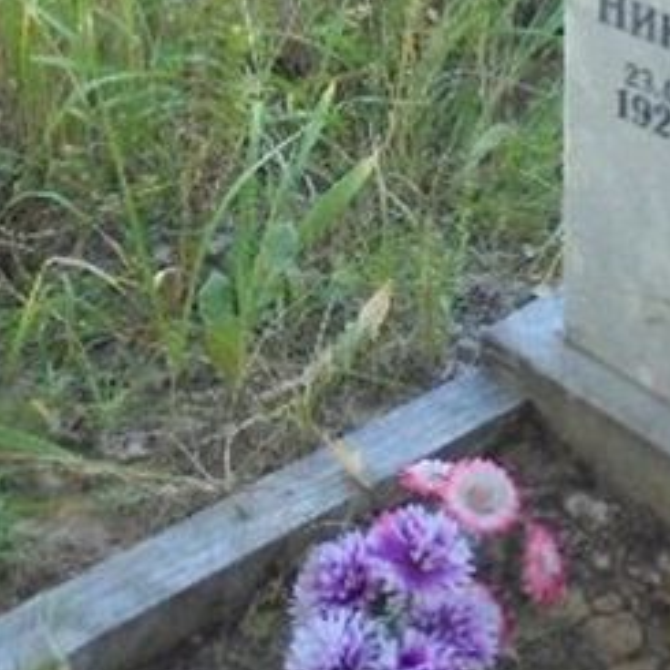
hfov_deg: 23.0
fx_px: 1642
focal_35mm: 75
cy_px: 200
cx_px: 301
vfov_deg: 22.9
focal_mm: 4.6
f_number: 3.5
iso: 500
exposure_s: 1/125
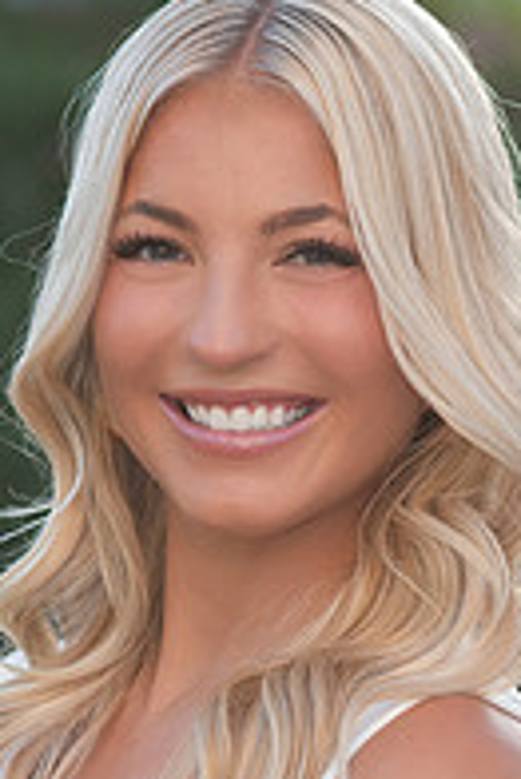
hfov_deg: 7.1
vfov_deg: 10.5
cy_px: 652
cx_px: 247
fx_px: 4225
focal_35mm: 195
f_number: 4.5
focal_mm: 85
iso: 500
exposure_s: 1/400
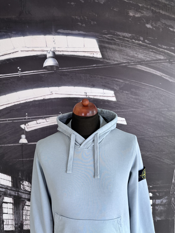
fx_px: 162
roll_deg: +0.4
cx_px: 88
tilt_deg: -7.3
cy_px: 116
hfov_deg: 56.8
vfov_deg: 71.6
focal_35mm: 24
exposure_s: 1/121
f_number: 1.78
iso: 200
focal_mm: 6.76
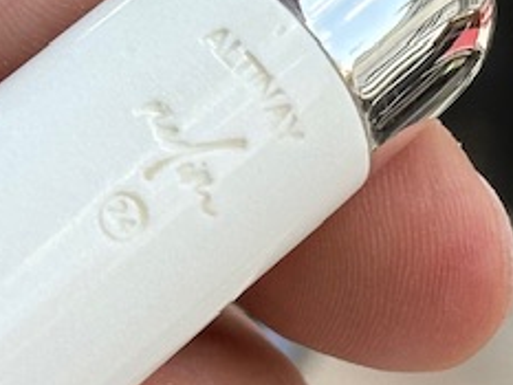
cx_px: 337
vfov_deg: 5.6
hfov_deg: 7.5
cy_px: 125
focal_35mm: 264
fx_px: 3914
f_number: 1.78
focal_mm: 6.86
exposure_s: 1/444
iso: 64
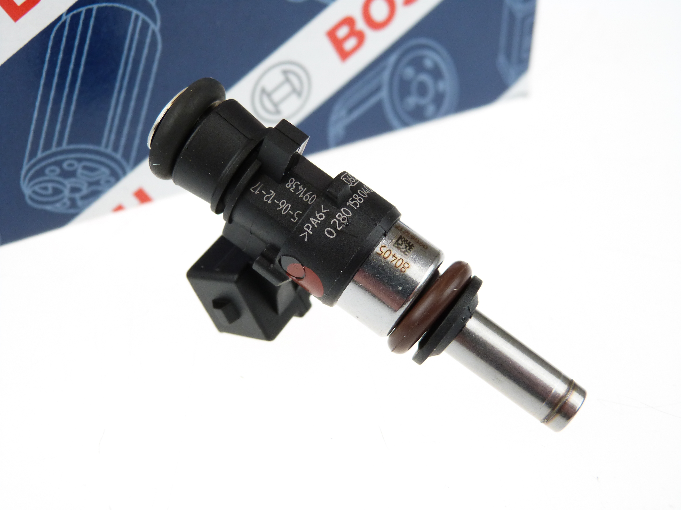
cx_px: 340
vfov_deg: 30.9
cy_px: 255
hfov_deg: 40.4
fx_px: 925
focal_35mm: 47
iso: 200
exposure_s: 1/200
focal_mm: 8.5
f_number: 3.2
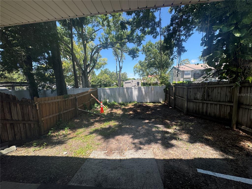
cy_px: 94
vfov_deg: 85.7
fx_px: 102
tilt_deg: -7.6
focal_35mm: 14
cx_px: 126
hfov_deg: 102.1
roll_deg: +2.2
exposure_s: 1/371
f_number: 2.2
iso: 40
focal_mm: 2.22
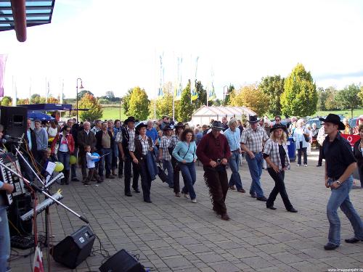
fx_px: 409
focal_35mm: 39
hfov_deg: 47.9
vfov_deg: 36.8
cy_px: 136
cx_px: 182
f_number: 3.4
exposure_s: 1/250
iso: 100
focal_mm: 8
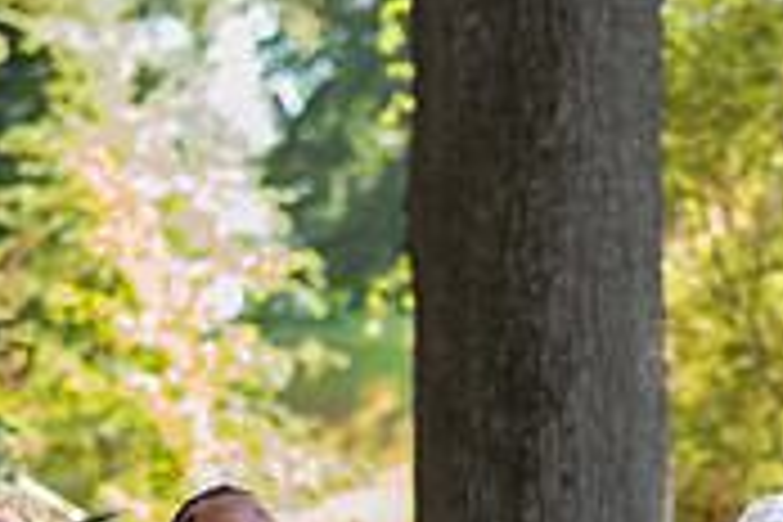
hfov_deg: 10.6
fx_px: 4197
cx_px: 576
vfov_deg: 7.0
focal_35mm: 193
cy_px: 830
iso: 50
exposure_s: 1/200
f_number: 2
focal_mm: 58
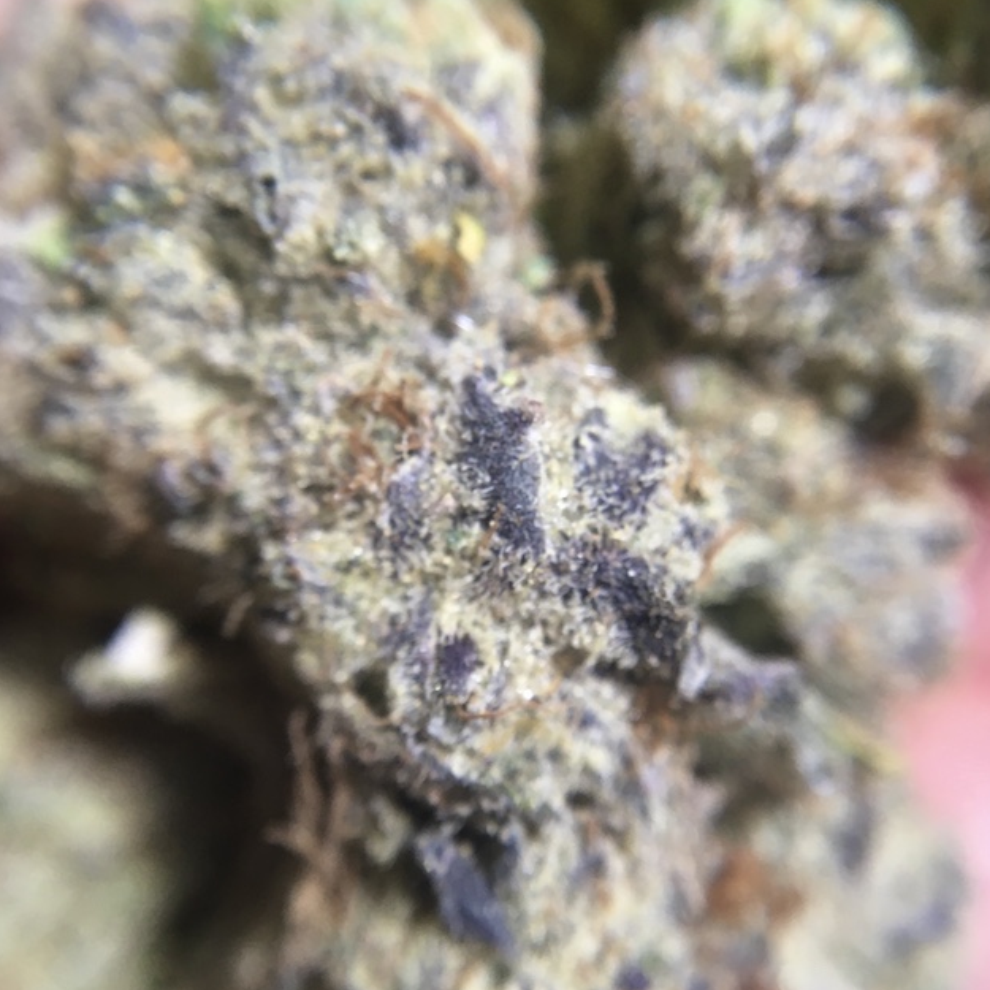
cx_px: 497
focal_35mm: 35
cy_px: 509
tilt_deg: -60.8
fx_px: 1132
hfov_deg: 47.2
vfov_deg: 47.2
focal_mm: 4.15
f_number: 2.2
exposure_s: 1/33
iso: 80
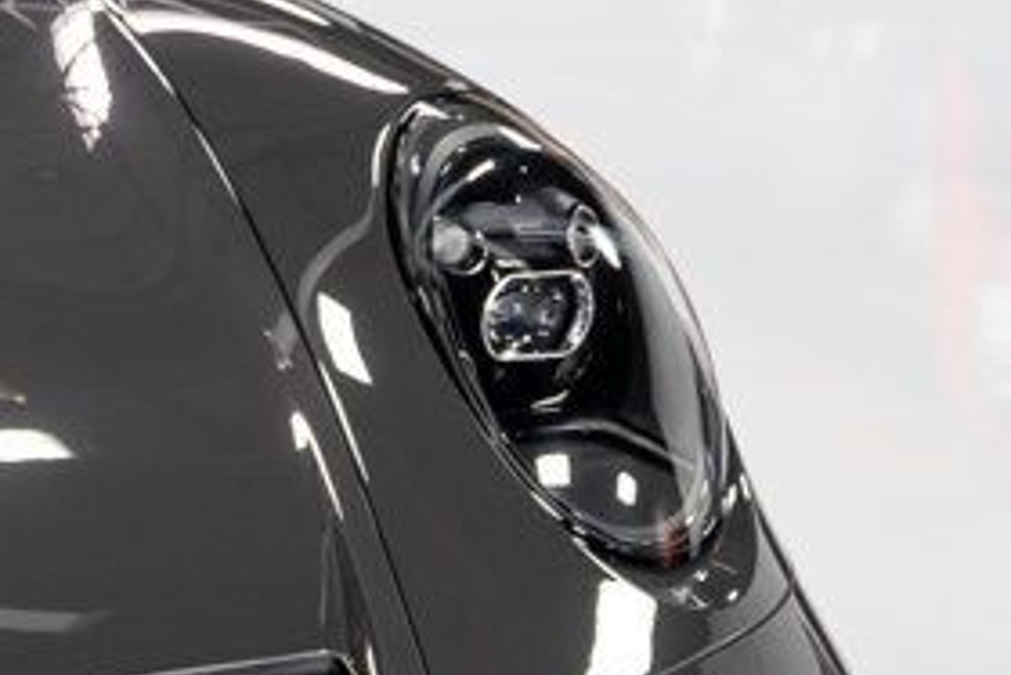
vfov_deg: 7.6
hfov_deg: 10.9
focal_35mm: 179
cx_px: -664
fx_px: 5029
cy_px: 818
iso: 800
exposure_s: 1/60
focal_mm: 49
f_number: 4
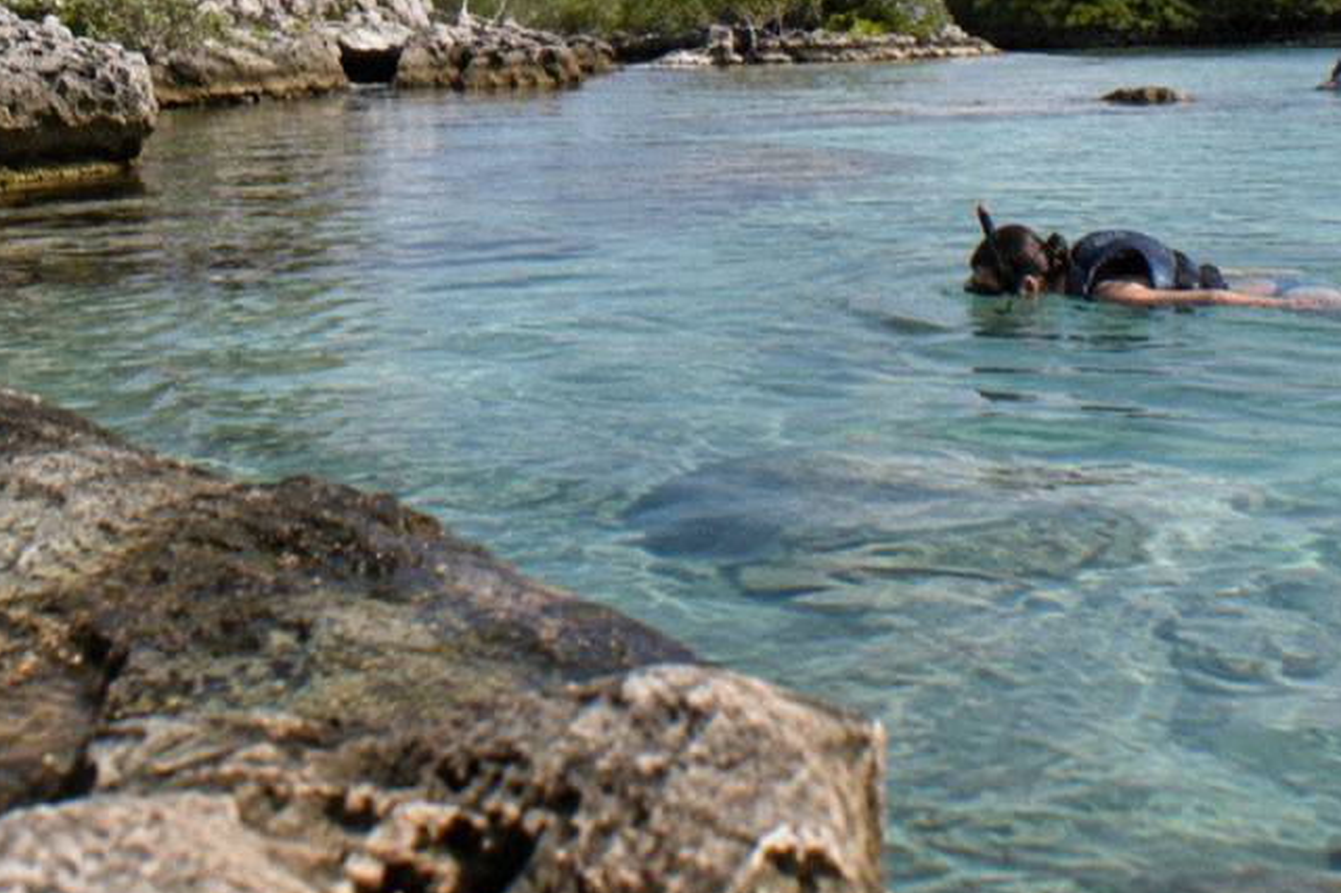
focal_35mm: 75
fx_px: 2792
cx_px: 821
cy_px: 310
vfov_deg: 18.1
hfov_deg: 26.9
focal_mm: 48
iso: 160
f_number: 5.6
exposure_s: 1/800
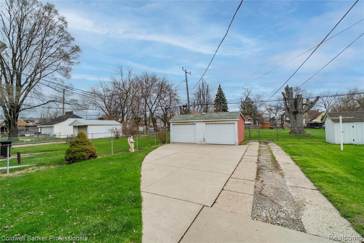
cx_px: 182
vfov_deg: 77.3
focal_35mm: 15
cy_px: 122
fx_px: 152
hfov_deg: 100.4
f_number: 7.1
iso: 500
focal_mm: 10
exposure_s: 1/250
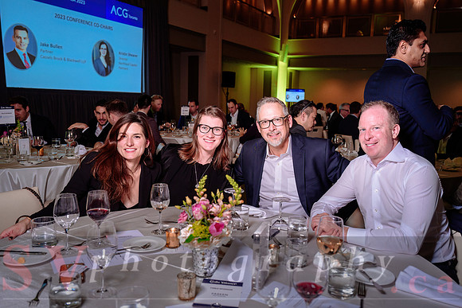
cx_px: 249
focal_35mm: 33
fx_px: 420
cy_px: 154
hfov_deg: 57.6
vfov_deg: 40.3
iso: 1000
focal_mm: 30
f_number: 3.5
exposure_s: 1/125
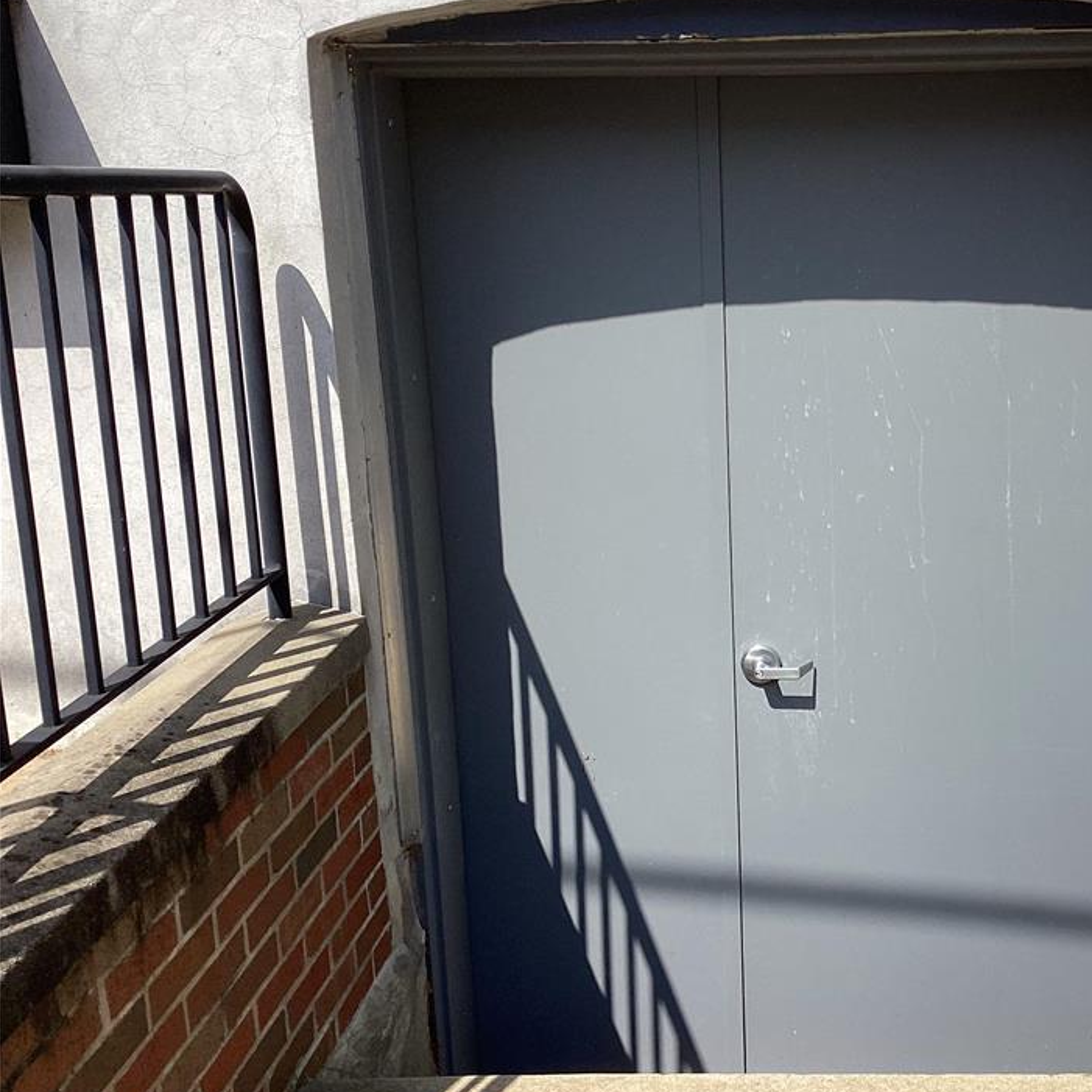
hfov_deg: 40.9
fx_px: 1428
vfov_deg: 41.8
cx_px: 796
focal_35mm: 40
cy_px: 516
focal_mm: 3.3
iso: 25
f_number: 2.4
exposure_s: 1/1698
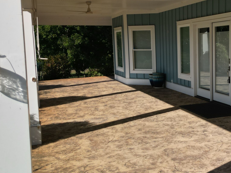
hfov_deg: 37.7
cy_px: 82
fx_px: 320
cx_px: 196
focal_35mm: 48
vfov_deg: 30.3
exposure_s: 1/1500
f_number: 1.7
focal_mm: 6.72
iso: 130
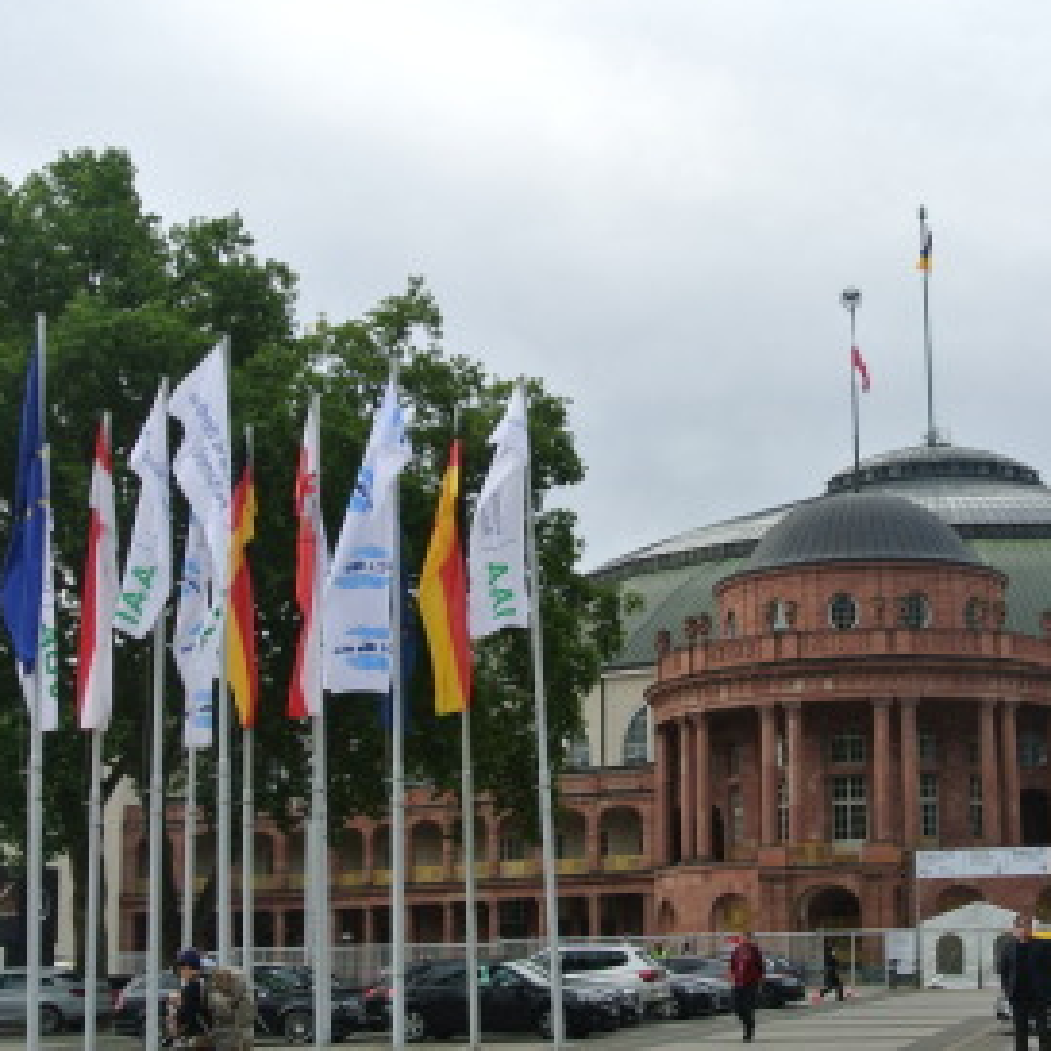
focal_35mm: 61
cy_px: 624
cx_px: 808
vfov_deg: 28.1
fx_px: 2095
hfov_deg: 27.7
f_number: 4
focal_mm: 14
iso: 100
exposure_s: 1/320
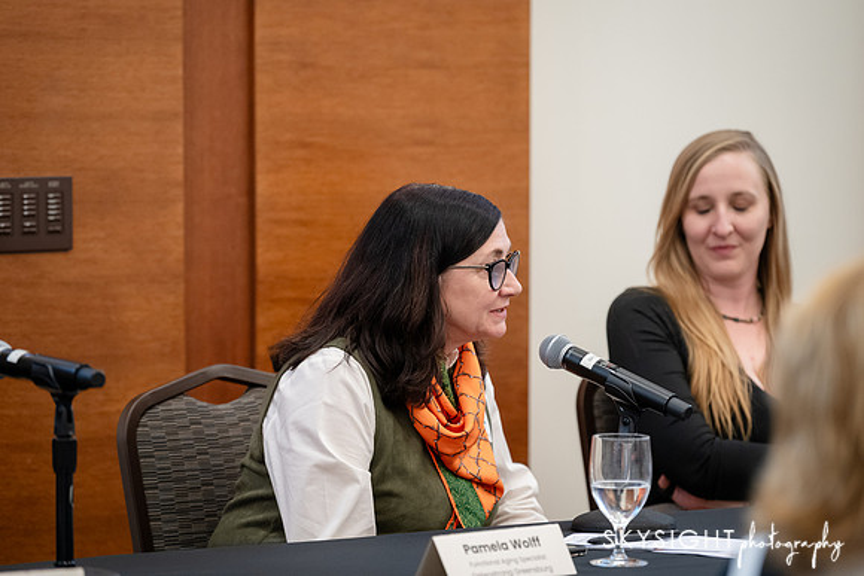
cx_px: 432
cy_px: 288
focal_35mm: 179
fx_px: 4293
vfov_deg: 7.7
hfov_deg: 11.5
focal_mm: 175
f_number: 3.5
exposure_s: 1/160
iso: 3200
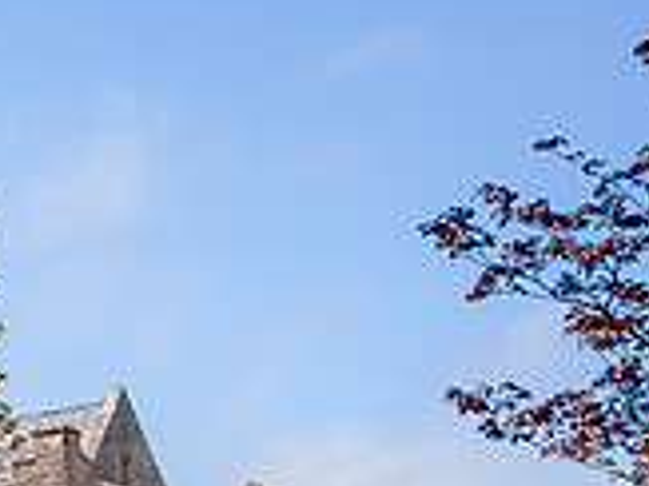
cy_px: 768
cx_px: -890
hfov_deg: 9.3
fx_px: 3597
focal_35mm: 192
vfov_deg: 7.6
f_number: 3.8
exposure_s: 1/400
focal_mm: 21
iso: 200
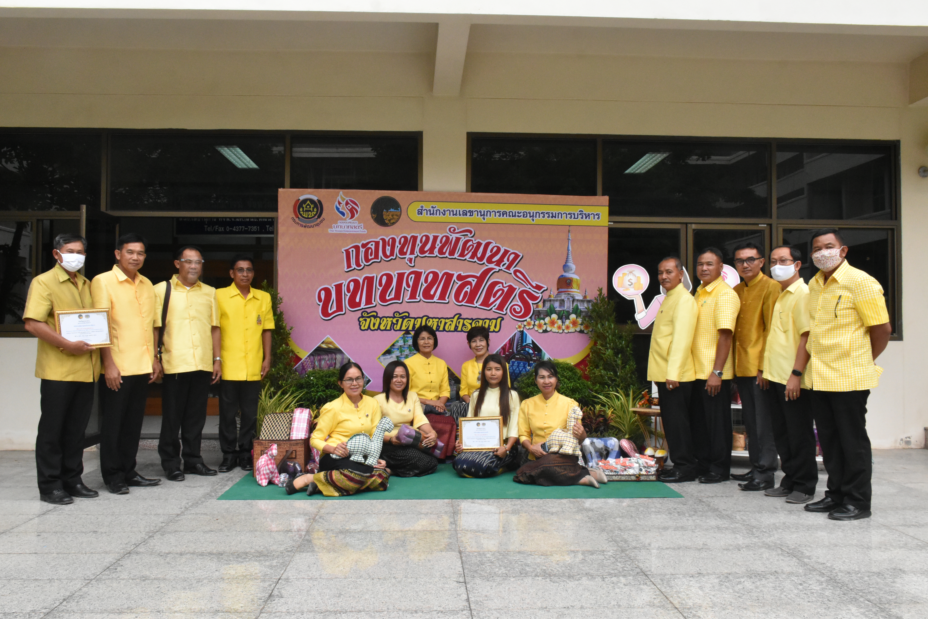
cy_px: 310
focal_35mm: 30
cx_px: 464
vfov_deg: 43.6
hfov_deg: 61.9
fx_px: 773
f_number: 13
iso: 3200
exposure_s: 1/640
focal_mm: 20
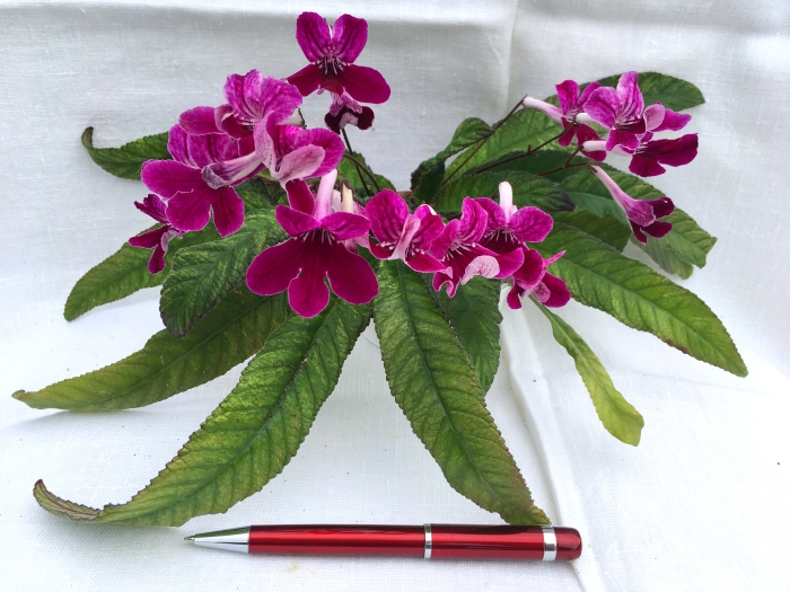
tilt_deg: -37.8
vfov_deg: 48.2
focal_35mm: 29
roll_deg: -4.0
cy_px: 296
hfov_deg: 61.7
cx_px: 395
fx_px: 662
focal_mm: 4.15
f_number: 2.2
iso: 25
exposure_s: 1/974
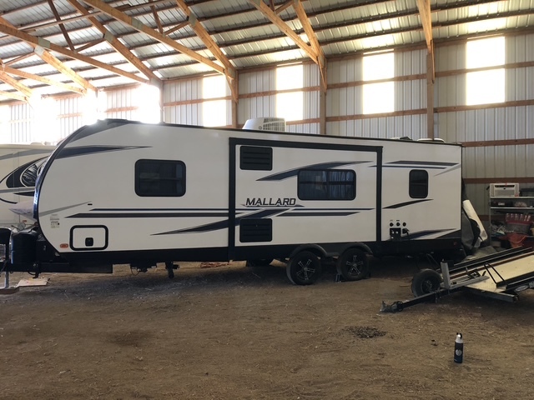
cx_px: 267
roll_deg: +0.1
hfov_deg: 63.4
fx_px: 432
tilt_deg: -0.7
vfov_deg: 49.7
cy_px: 200
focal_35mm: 28
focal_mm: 3.99
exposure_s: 1/15
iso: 40
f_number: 1.8
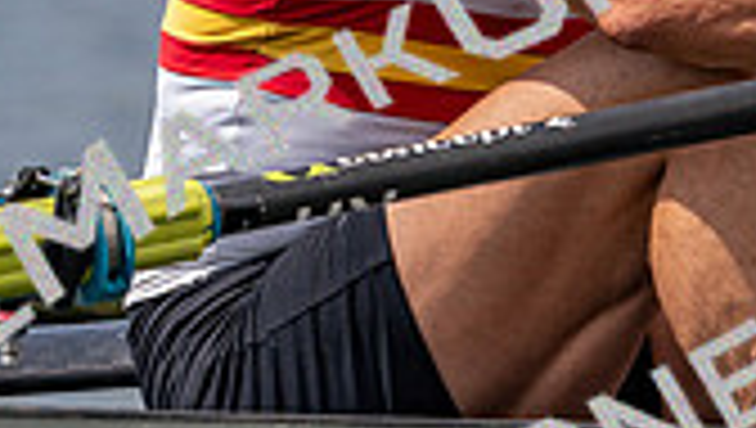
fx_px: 29325
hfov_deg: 1.5
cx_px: 626
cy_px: -164
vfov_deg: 0.8
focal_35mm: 1461
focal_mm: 404
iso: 250
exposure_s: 1/1600
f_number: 6.3
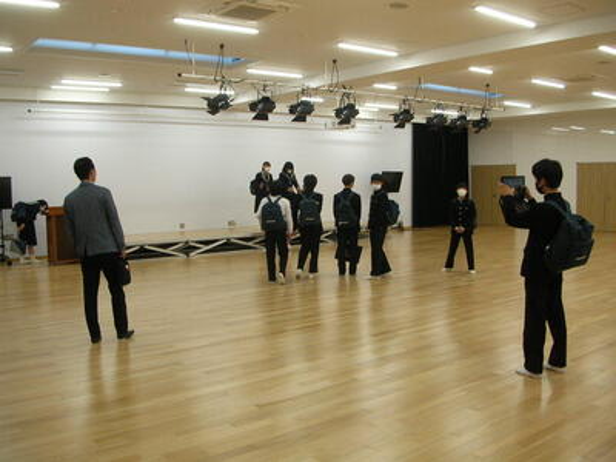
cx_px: 308
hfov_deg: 52.6
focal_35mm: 35
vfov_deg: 40.7
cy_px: 231
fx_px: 623
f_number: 2.8
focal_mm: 5.8
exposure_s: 1/27
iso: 50
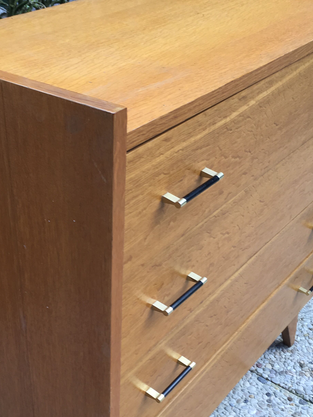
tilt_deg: -34.2
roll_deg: -0.5
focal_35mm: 48
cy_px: 257
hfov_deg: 29.9
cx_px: 85
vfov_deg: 39.4
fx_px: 579
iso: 32
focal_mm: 4.15
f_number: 2.2
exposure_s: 1/100
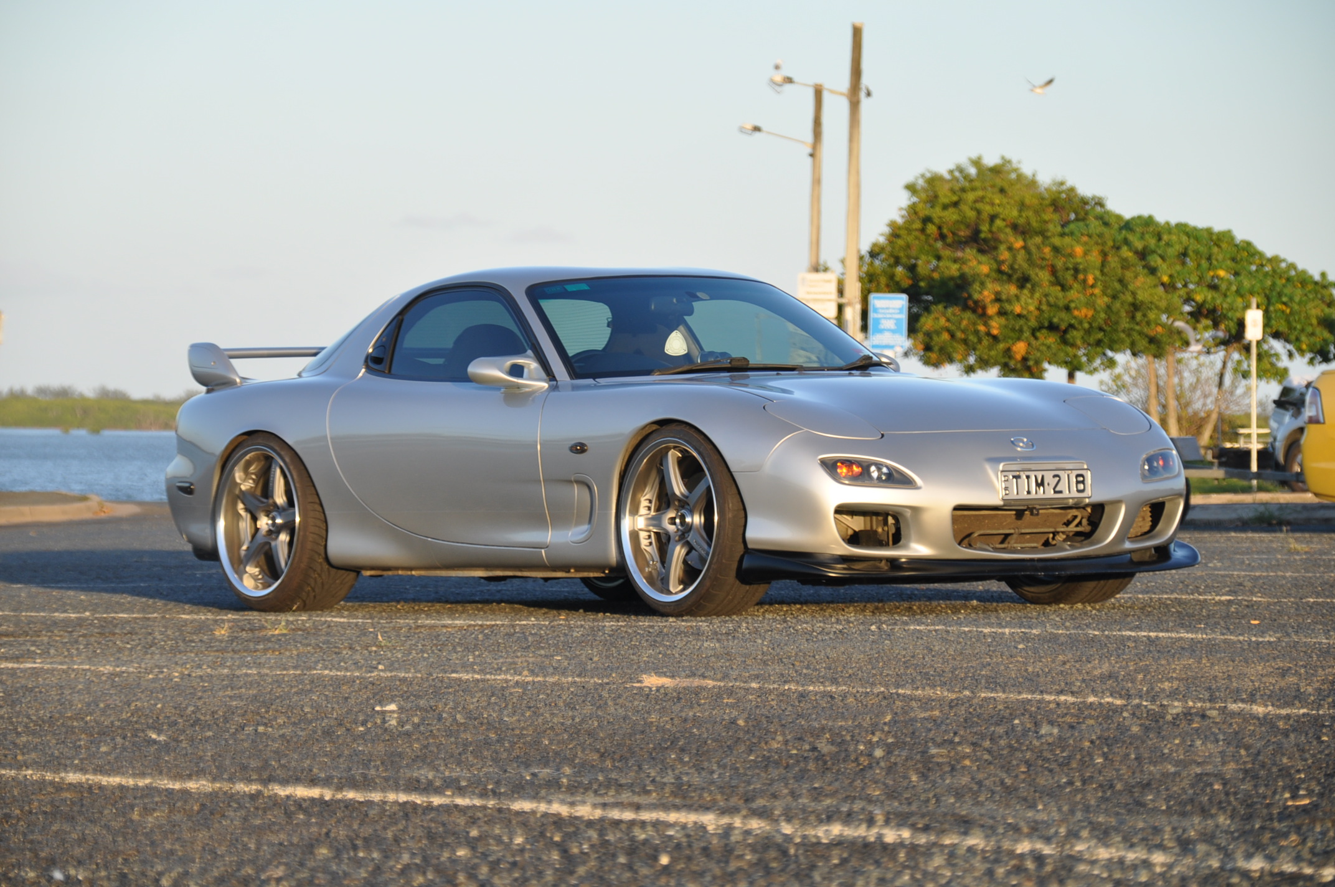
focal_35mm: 174
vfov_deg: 7.9
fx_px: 6445
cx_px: 668
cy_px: 444
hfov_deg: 11.8
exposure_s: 1/160
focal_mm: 116
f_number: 6.3
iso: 200
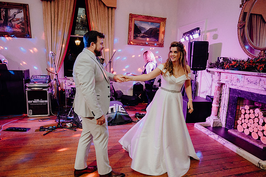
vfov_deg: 53.2
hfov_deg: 73.7
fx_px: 177
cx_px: 133
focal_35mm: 24
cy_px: 88
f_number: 3.5
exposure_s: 1/160
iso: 2500
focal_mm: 24
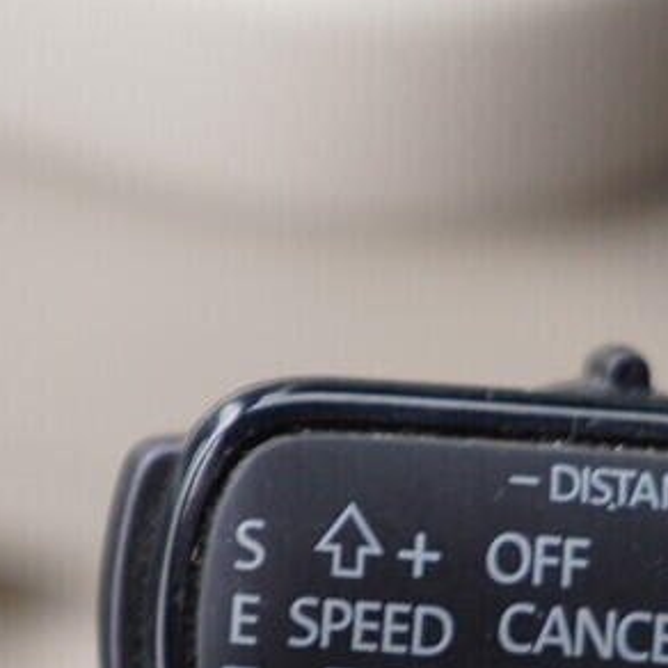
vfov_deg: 11.5
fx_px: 3297
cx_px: 384
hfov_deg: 11.6
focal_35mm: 151
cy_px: 615
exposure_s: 1/40
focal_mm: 24
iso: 160
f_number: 2.8
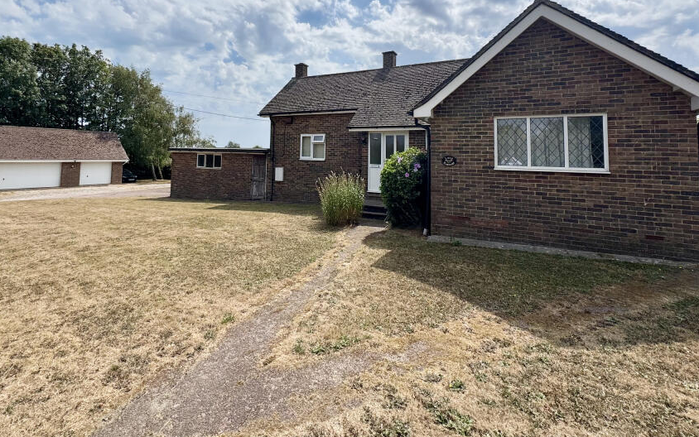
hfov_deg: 90.9
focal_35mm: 18
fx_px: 343
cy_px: 131
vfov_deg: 62.7
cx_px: 323
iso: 40
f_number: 2.2
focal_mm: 2.22
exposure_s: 1/3906
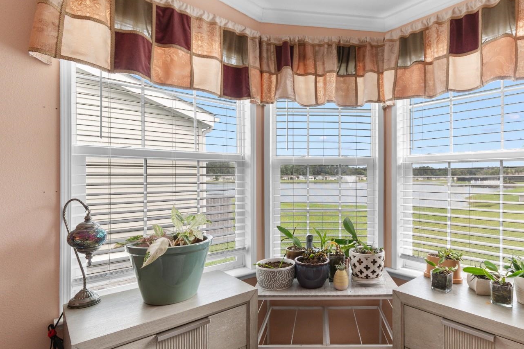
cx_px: 324
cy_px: 178
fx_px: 277
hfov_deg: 85.4
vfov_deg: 64.6
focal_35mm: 19
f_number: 4.5
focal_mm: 10
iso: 100
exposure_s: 1/30
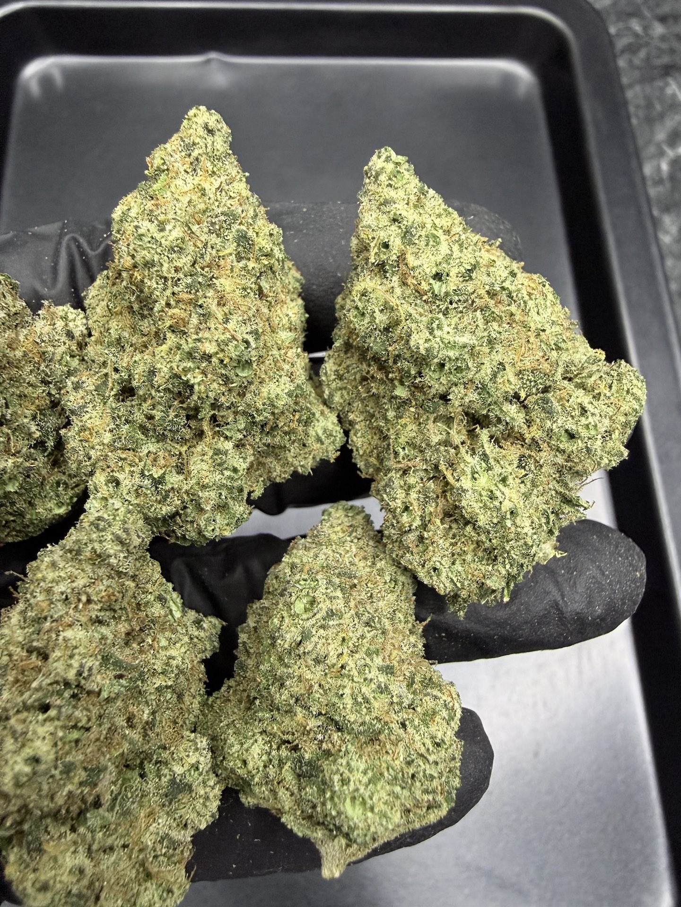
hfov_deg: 56.8
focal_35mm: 24
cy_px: 454
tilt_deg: -71.6
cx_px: 340
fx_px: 630
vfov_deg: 71.6
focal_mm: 2.22
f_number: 2.2
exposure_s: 1/50
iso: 160
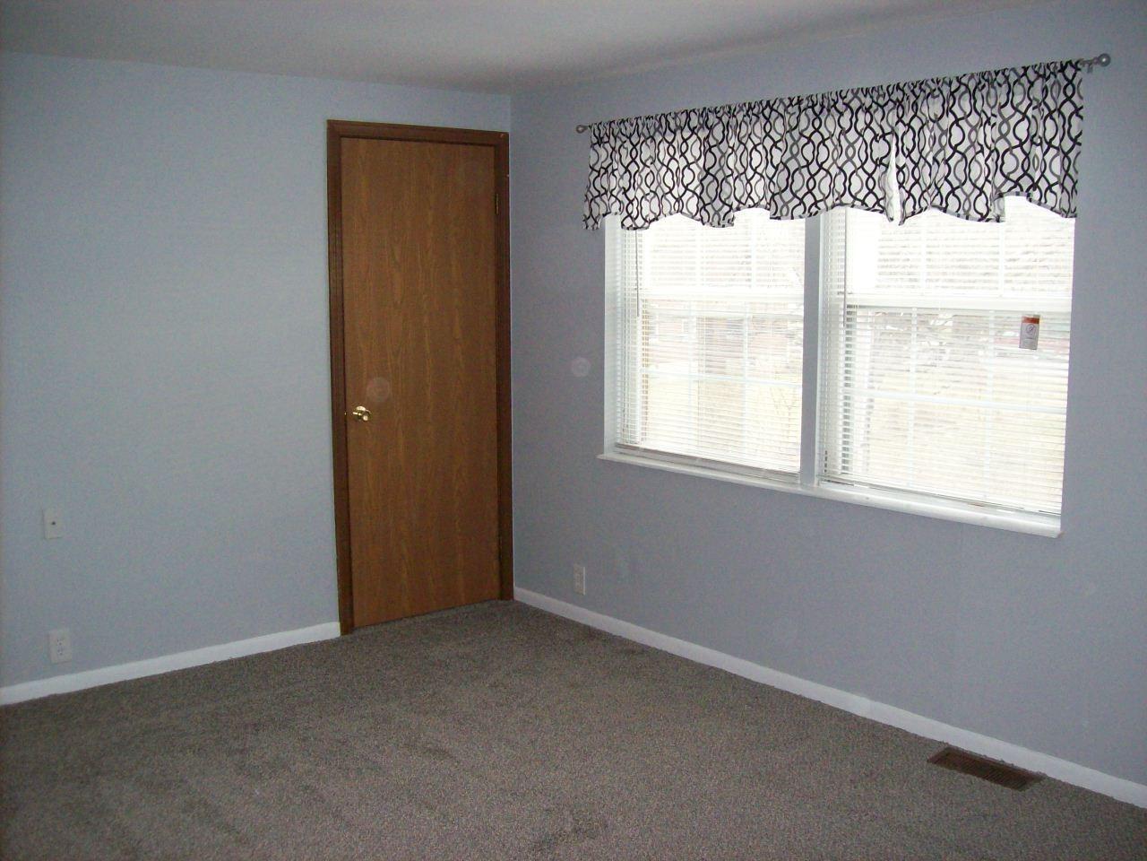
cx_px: 574
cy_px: 430
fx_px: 1193
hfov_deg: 51.4
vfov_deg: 39.7
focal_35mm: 36
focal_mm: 6
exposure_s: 1/64
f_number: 2.7
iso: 200
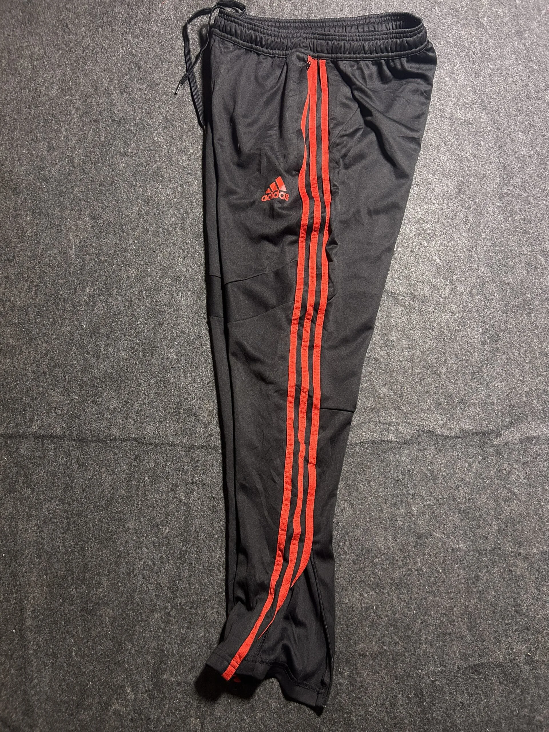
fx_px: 550
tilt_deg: -52.9
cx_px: 274
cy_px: 366
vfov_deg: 67.3
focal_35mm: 26
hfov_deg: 53.1
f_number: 1.5
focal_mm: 5.7
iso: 400
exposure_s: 1/50
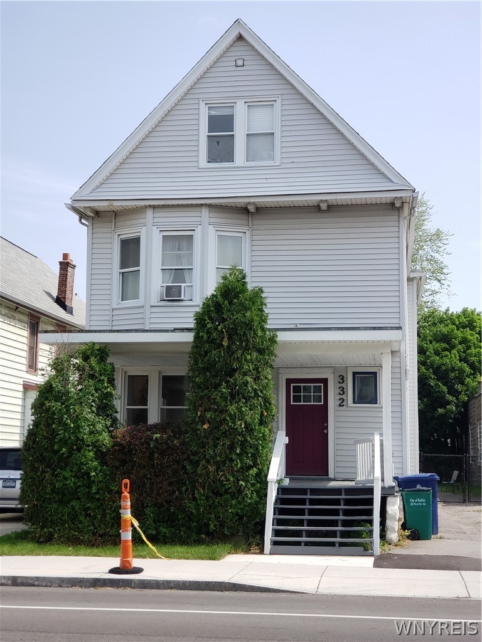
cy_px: 321
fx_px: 965
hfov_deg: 28.0
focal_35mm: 52
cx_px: 241
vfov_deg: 36.8
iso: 32
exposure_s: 1/435
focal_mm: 6
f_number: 2.4
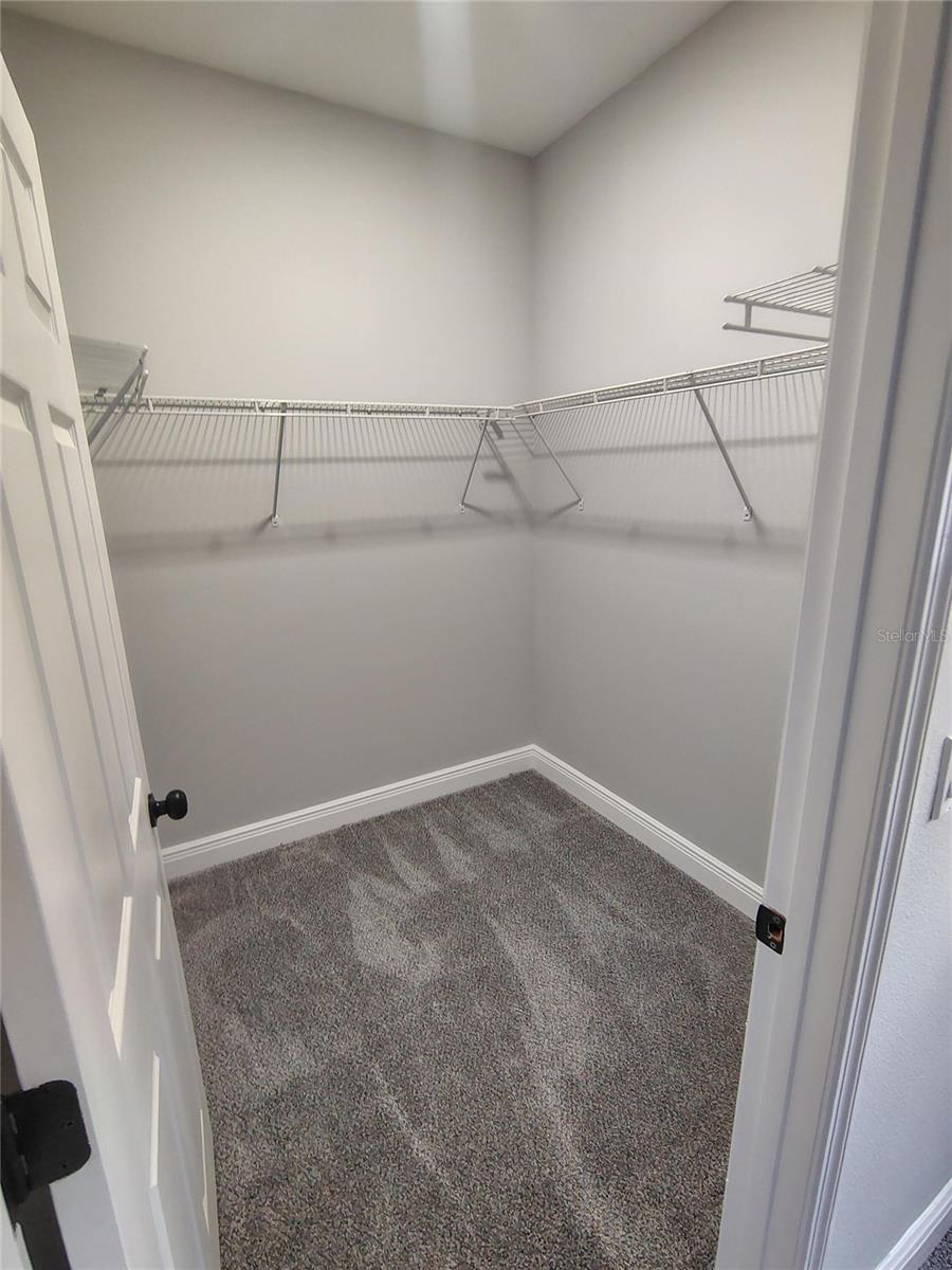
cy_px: 635
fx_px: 587
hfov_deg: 78.1
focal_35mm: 16
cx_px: 476
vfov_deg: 94.5
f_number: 2.2
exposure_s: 1/24
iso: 476
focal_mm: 2.13
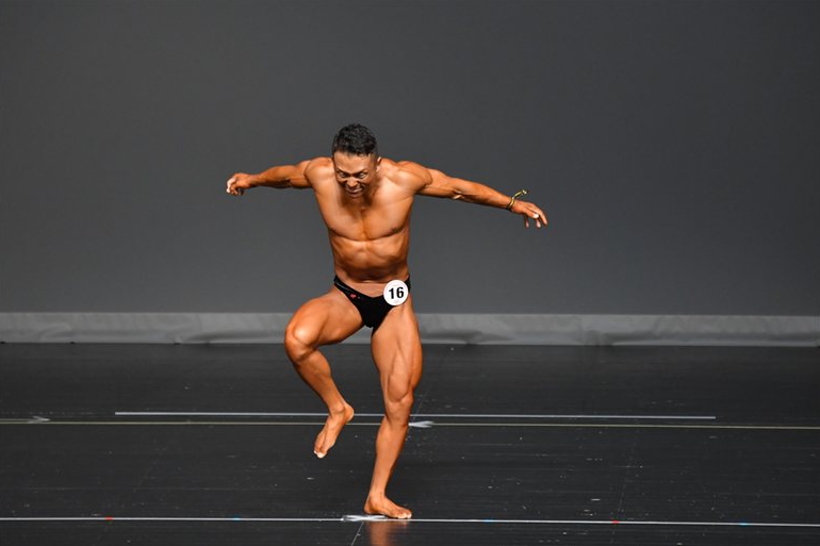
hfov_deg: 6.5
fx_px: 7219
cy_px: 274
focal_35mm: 317
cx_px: 408
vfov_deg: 4.3
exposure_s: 1/400
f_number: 5.6
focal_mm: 210
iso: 2500
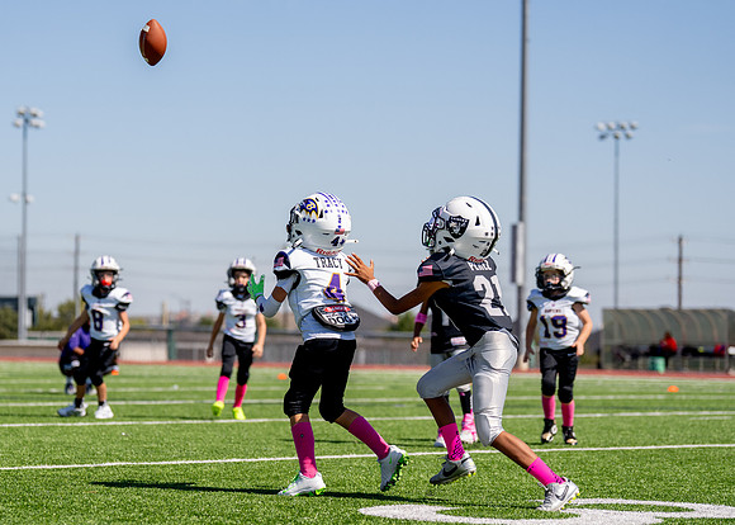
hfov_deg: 17.5
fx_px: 2385
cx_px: 272
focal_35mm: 114
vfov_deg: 12.6
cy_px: 299
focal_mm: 92
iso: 200
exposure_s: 1/4000
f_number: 2.8
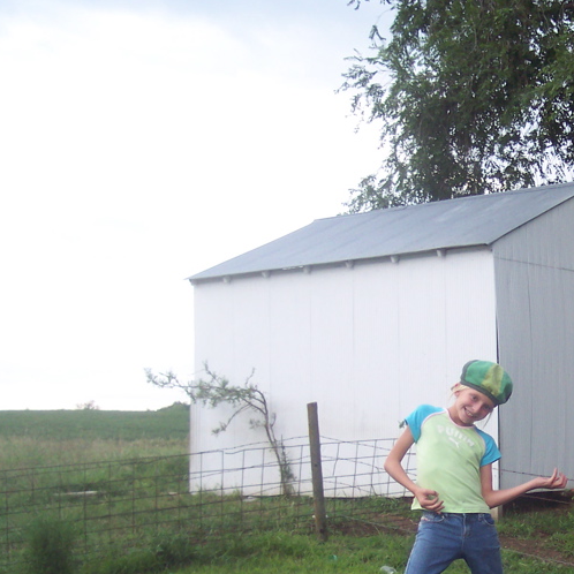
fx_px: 1351
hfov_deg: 22.8
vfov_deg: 23.7
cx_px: 601
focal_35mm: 72
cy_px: 445
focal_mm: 8
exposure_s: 1/125
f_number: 2.8
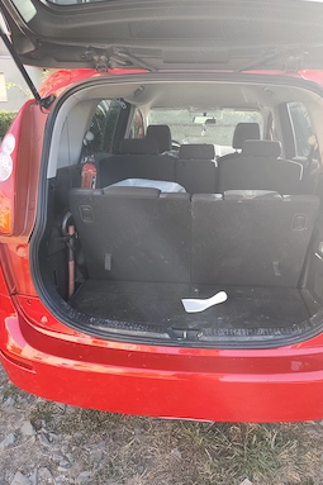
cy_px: 246
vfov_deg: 71.5
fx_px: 337
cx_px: 186
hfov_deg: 51.1
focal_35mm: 25
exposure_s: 1/100
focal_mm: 6.19
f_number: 1.65
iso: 64
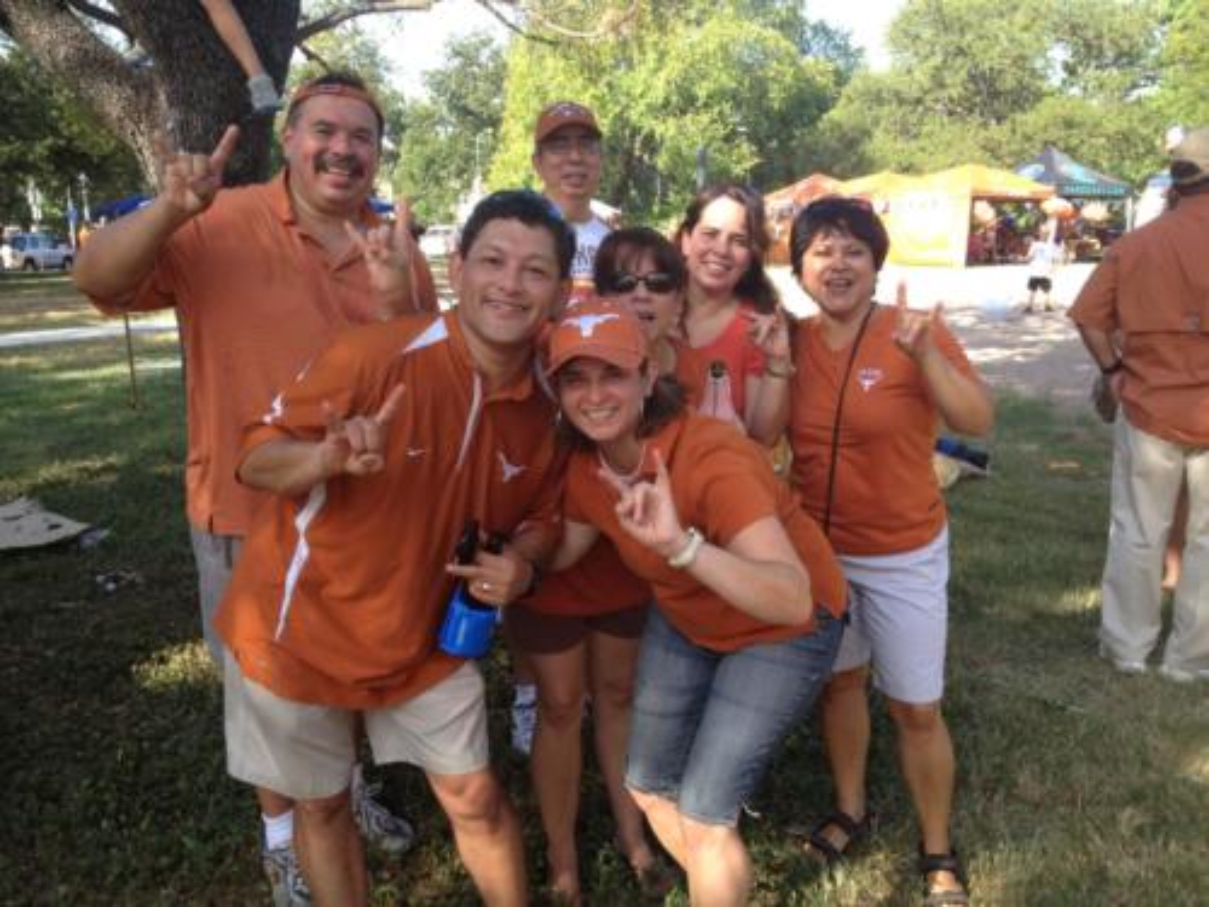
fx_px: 1222
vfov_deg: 40.7
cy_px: 454
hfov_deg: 52.6
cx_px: 604
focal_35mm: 35
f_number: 2.4
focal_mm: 4.28
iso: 64
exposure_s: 1/227
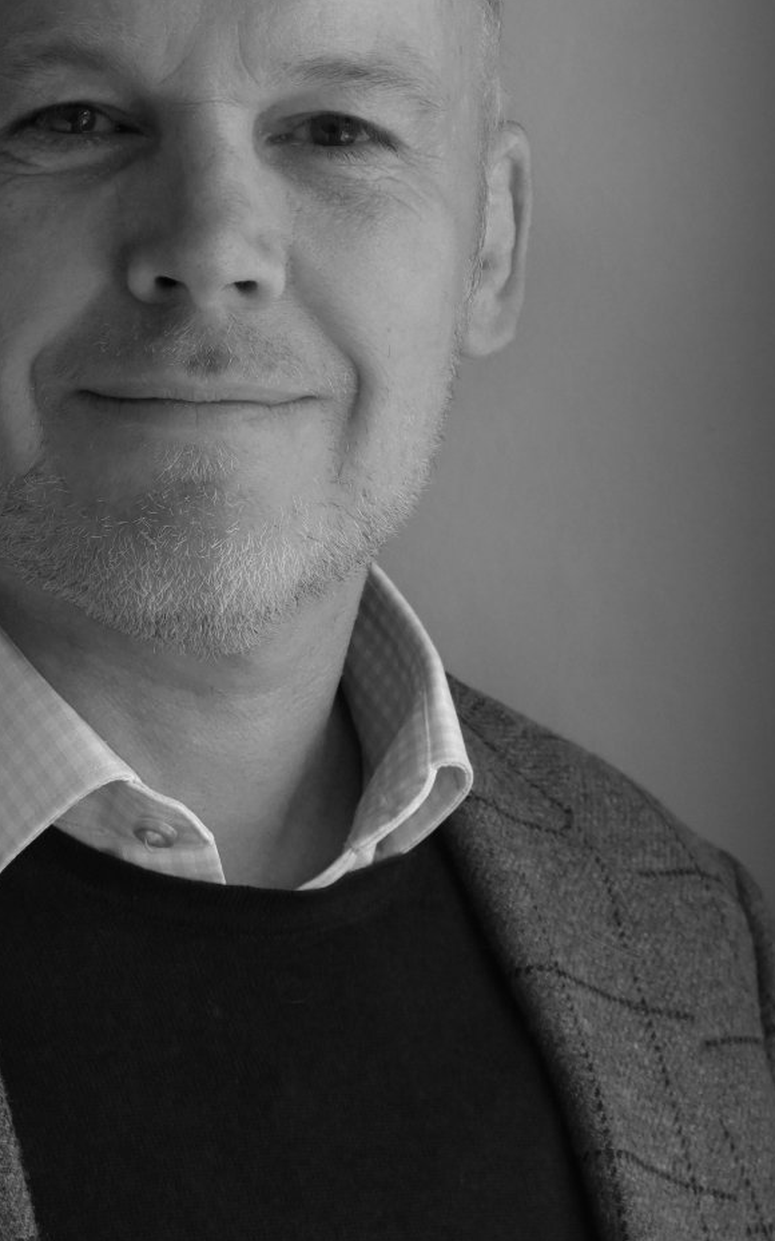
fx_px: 3008
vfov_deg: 23.2
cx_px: 179
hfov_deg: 14.6
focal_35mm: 89
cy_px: 374
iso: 1600
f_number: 10
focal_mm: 36
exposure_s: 1/400
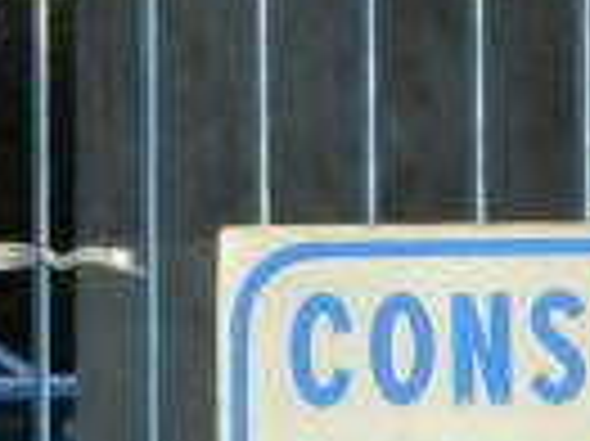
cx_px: 513
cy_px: -207
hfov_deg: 2.0
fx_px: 17165
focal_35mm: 1008
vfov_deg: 1.5
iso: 80
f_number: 4.7
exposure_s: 1/320
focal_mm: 23.2
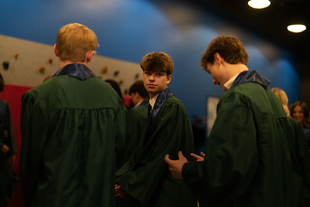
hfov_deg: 39.6
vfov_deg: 27.0
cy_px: 104
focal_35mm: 50
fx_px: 431
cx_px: 155
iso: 2500
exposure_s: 1/400
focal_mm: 50
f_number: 1.2
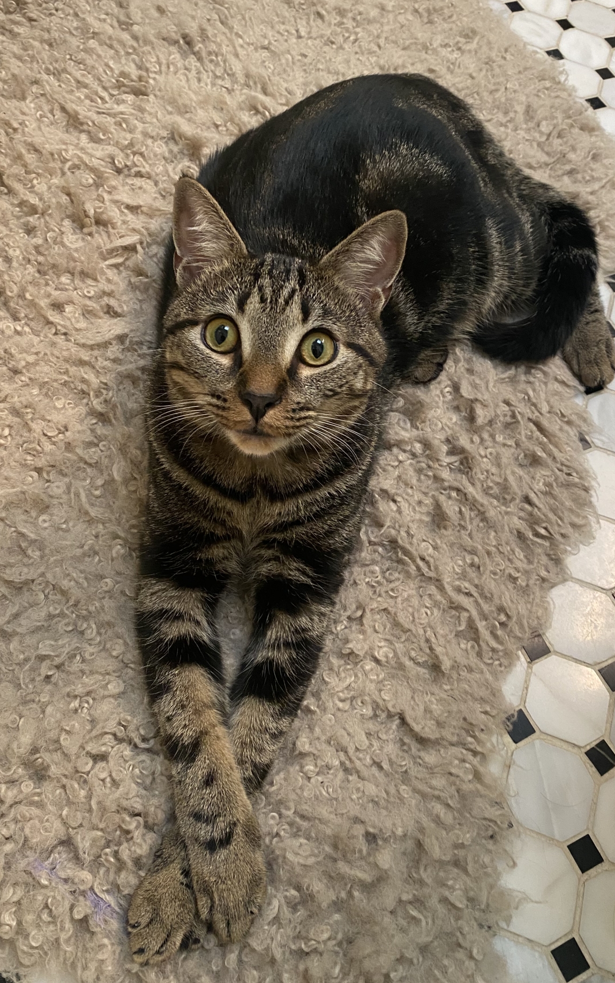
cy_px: 449
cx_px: 312
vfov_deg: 59.6
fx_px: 858
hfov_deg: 39.4
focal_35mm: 32
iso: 320
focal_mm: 4.25
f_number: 1.8
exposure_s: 1/60
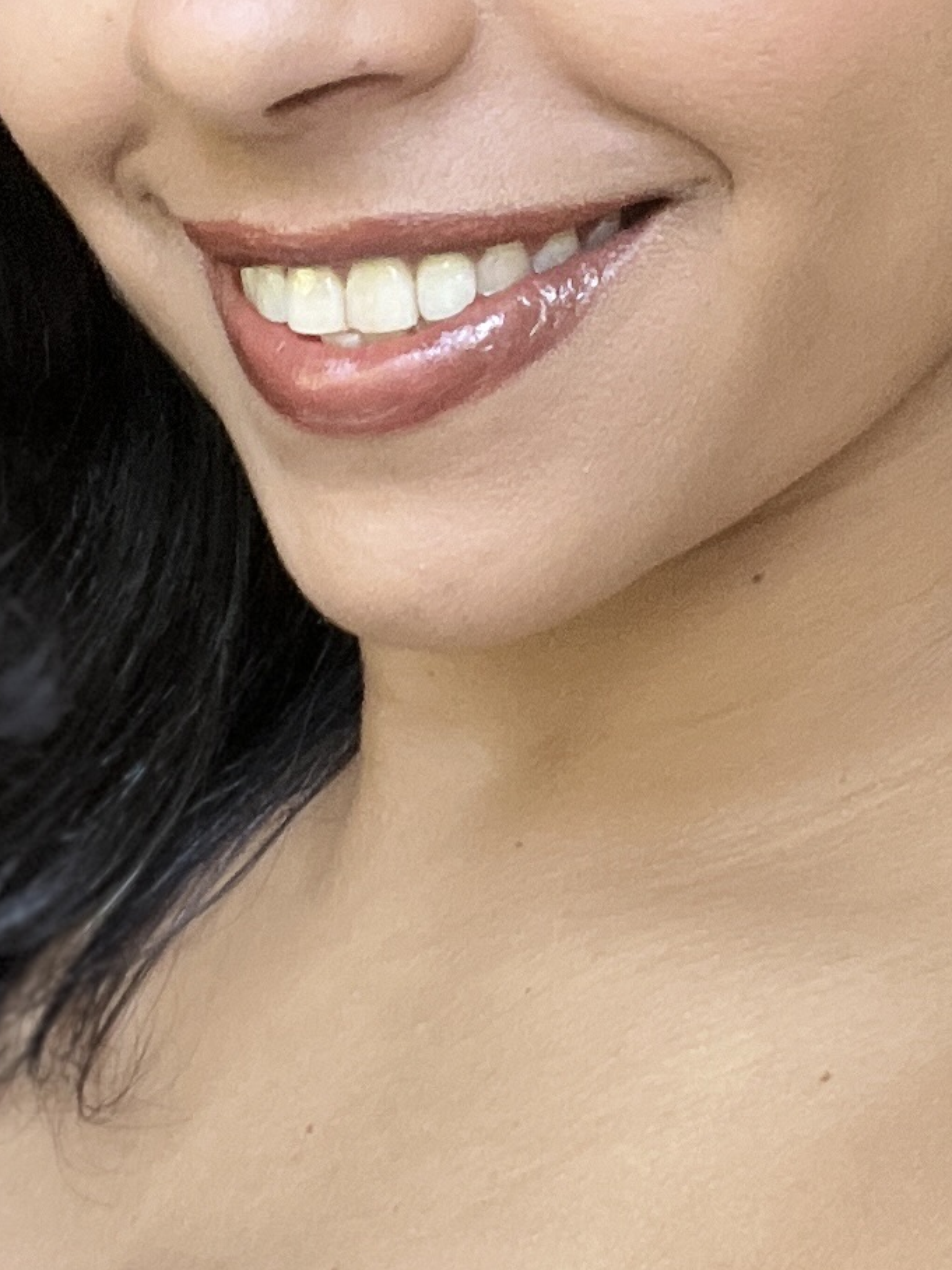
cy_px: 277
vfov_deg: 19.1
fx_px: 3740
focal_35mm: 102
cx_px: 583
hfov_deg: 14.5
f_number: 2.2
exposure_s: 1/60
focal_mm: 2.71
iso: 200
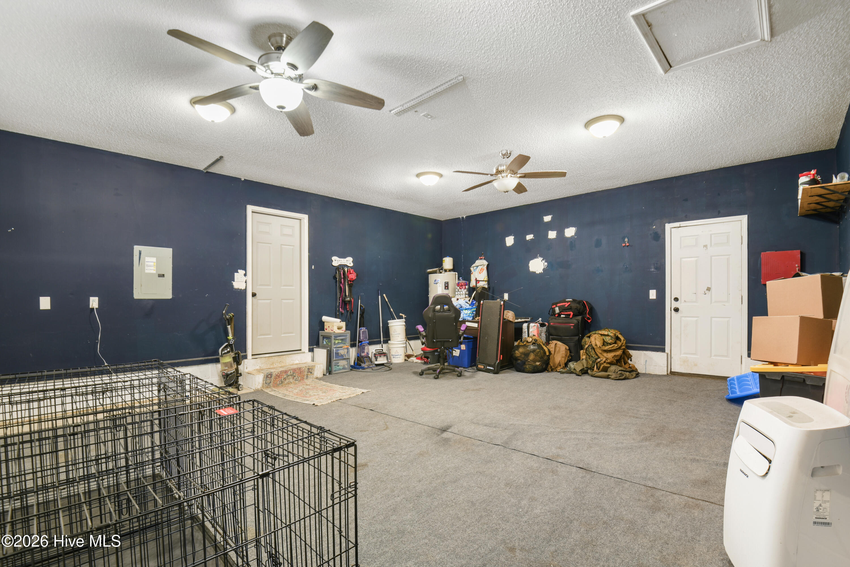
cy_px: 284
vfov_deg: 73.8
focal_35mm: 16
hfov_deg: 96.7
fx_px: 378
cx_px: 425
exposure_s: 8
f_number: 9
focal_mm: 16
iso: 100
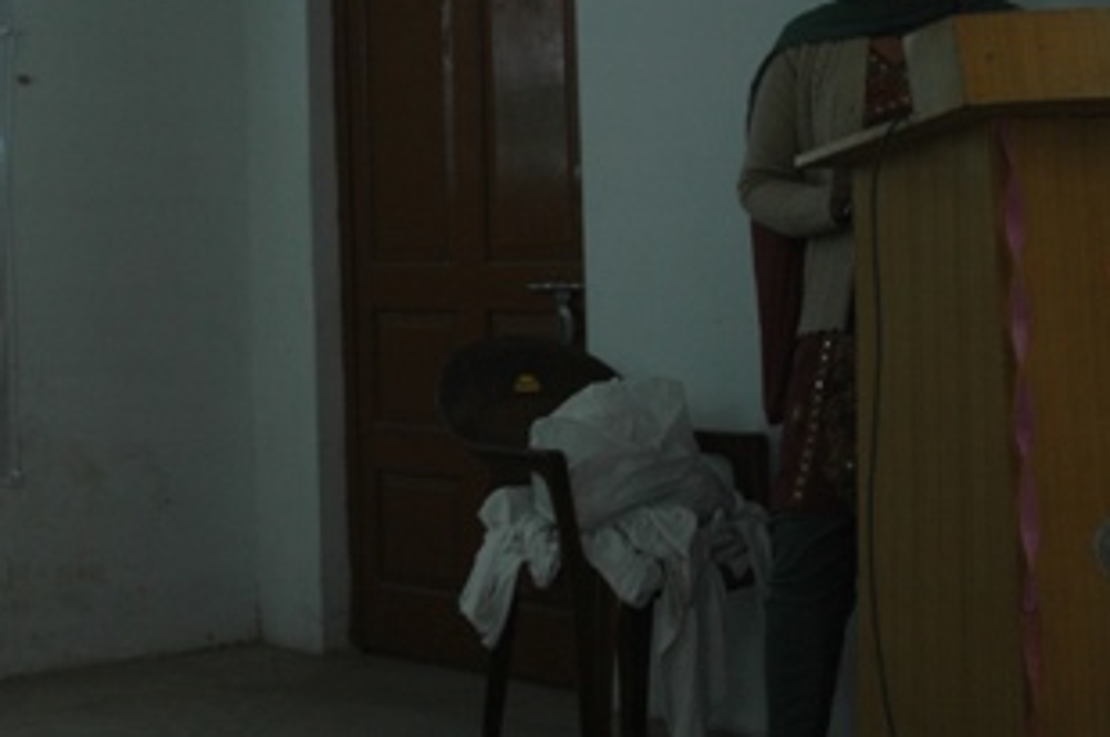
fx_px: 2155
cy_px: 147
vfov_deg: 19.2
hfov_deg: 28.4
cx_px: 248
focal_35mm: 70
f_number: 3.8
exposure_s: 1/20
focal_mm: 24
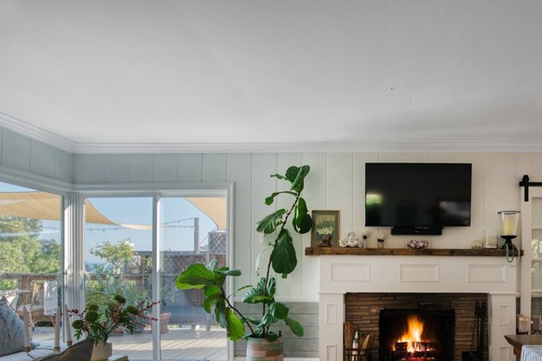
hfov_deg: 71.0
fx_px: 361
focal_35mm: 24
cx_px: 374
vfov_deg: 51.1
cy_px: 266
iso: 500
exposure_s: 1/15
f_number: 9.5
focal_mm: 16
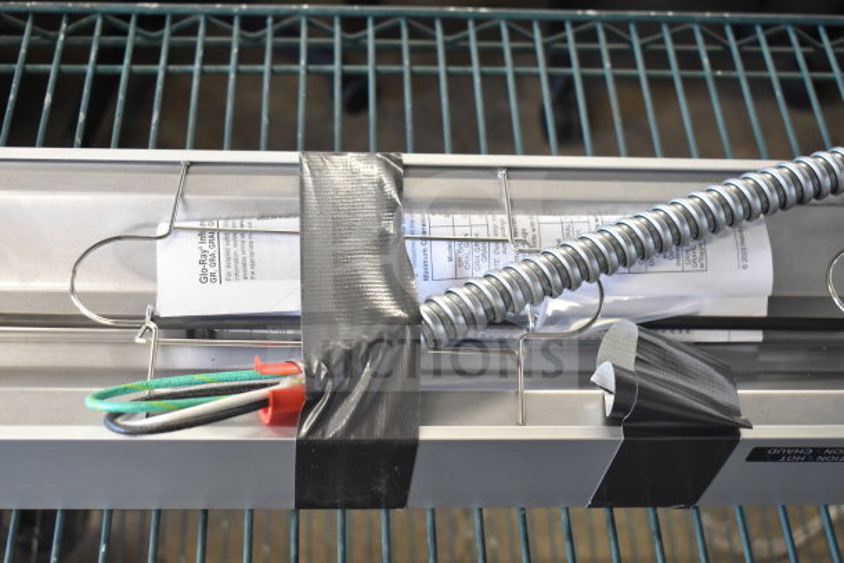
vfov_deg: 28.1
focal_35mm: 48
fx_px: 1126
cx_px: 422
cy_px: 282
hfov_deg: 41.1
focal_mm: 32
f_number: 4.5
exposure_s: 1/50
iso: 1250
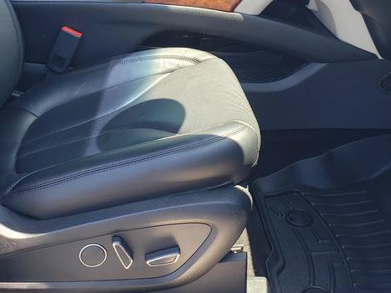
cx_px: 199
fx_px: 644
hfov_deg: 33.8
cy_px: 16
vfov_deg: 24.7
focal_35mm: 57
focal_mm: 4.3
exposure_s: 1/74
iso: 50
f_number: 2.4
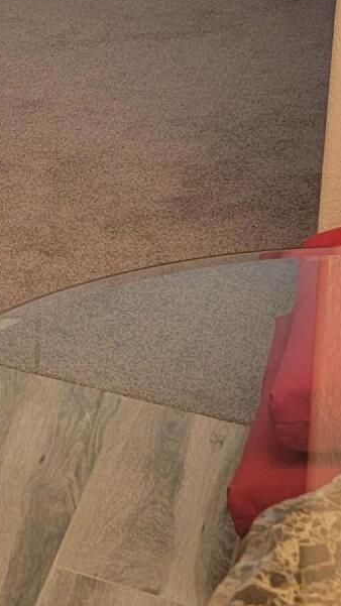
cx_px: -267
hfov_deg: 12.7
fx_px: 1399
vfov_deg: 22.8
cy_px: -88
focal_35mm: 87
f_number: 1.8
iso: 200
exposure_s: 1/40
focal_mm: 6.7
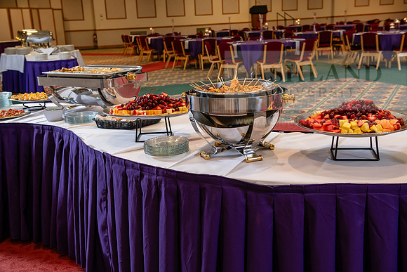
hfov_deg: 43.6
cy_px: 136
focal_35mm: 45
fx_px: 509
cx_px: 204
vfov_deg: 29.9
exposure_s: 1/80
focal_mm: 45
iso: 640
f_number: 5
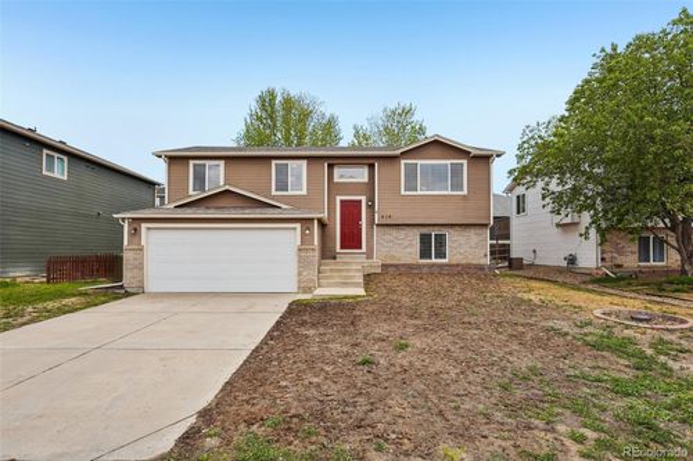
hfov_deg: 87.2
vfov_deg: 64.8
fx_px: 364
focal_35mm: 19
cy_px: 230
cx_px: 346
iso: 100
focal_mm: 18.9
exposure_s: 1/160
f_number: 8
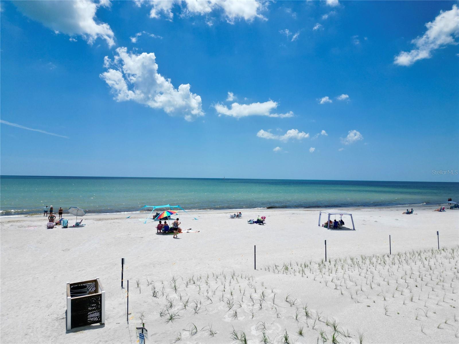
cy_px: 172
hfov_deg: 71.6
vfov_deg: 56.8
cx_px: 230
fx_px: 318
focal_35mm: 24
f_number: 1.7
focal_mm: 6.72
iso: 100
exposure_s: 1/6400
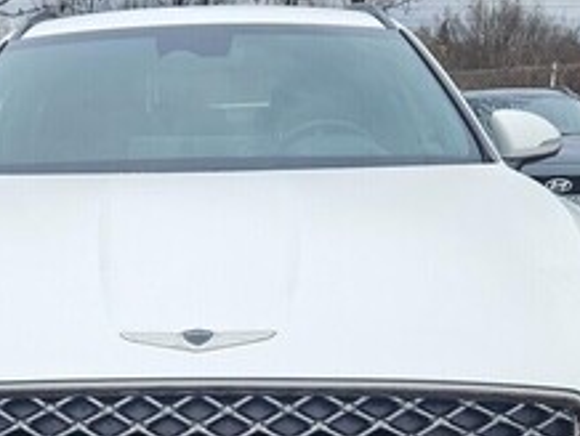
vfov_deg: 24.8
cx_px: 149
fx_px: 973
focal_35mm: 58
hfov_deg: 32.6
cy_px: 363
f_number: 1.8
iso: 40
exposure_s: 1/1123
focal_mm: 5.4
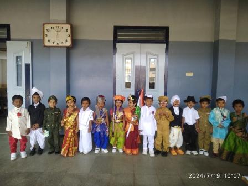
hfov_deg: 67.3
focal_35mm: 26
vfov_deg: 53.1
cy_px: 93
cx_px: 124
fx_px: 186
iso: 250
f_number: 2.2
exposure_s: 1/120
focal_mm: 3.82
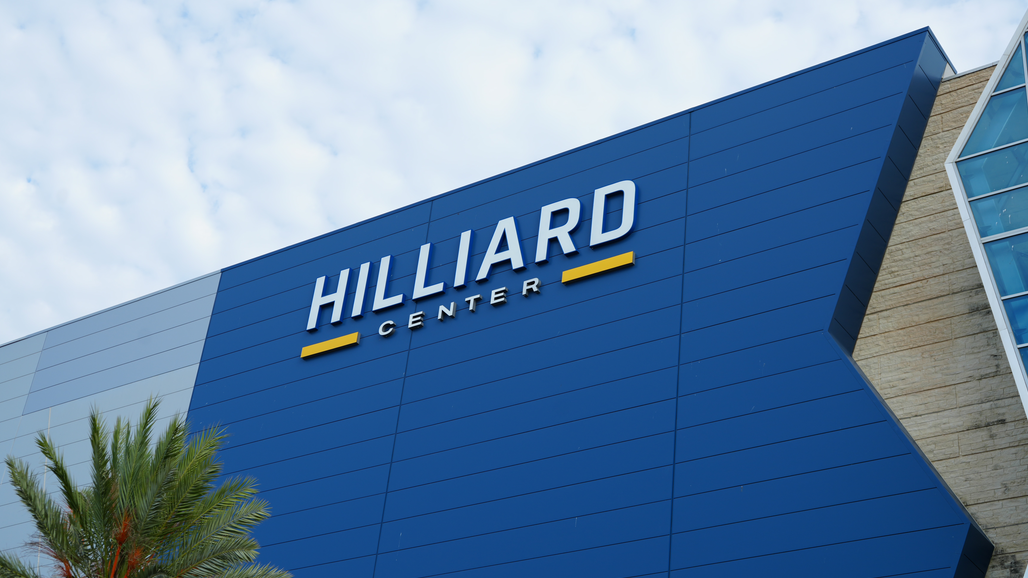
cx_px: 517
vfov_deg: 23.1
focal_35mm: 52
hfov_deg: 39.9
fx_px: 1417
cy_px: 312
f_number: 5.6
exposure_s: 1/320
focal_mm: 49
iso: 100
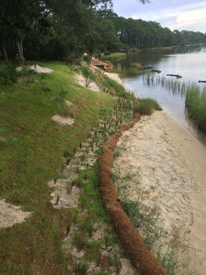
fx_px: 230
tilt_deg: -23.7
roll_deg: +4.1
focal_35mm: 29
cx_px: 103
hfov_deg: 48.2
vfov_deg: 61.7
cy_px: 138
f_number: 2.2
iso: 32
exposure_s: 1/391
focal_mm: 4.15
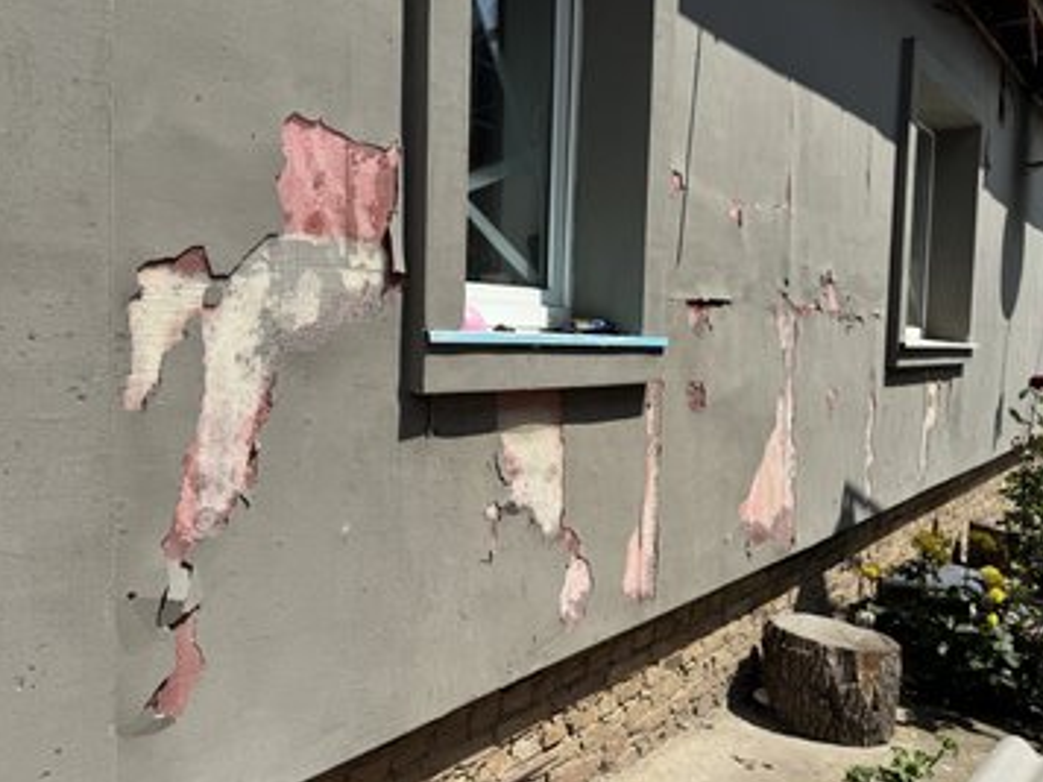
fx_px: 814
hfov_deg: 65.2
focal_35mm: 27
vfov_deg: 51.3
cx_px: 480
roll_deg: -0.5
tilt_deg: -3.6
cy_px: 381
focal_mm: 6.76
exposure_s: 1/6410
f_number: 1.78
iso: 80
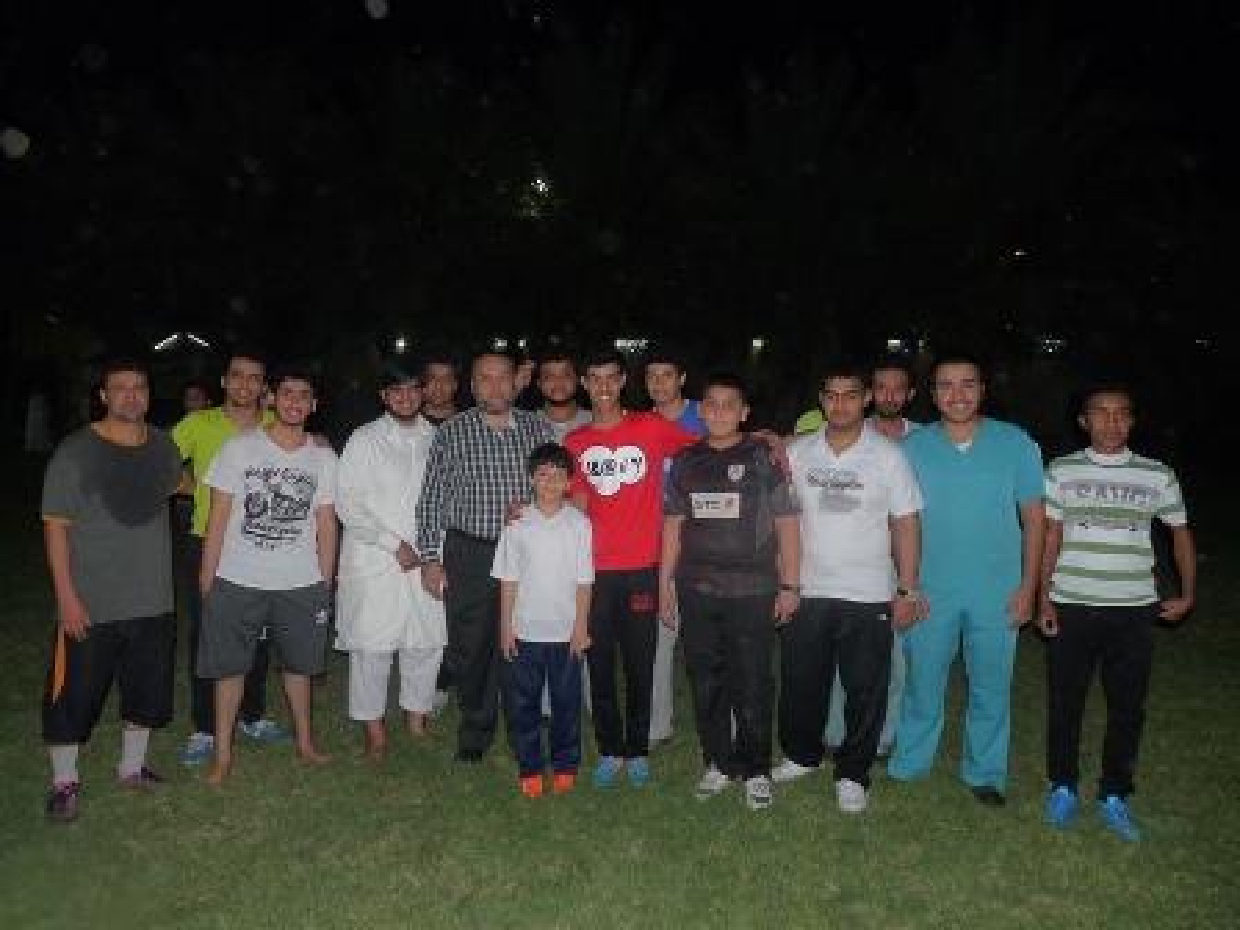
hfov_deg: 65.3
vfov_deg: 51.4
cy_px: 465
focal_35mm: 27
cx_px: 620
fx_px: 967
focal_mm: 4.8
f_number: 2.8
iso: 320
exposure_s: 1/125
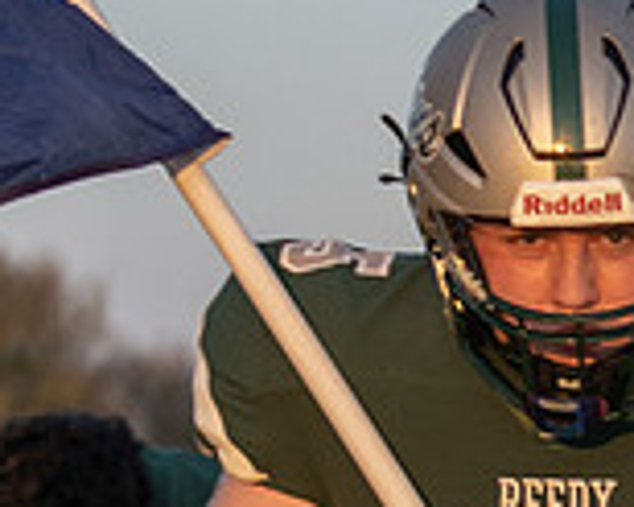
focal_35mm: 479
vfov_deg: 3.2
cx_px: 2290
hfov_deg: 3.9
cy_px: 765
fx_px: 8982
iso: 320
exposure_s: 1/1600
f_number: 2.8
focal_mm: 70
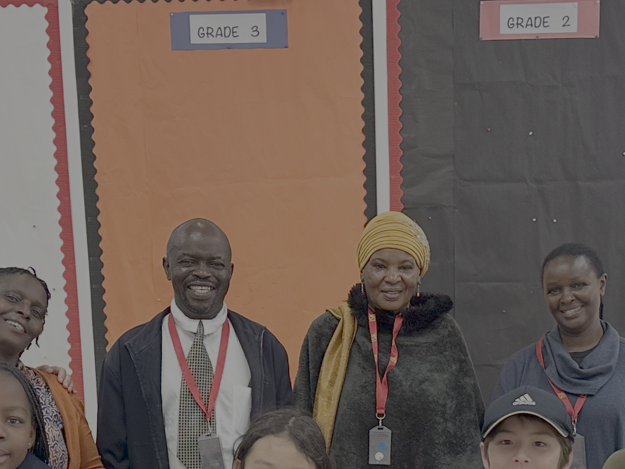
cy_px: 490
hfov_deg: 25.9
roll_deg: +1.1
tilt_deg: -9.1
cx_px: 365
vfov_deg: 19.0
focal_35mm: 75
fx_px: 1354
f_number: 1.78
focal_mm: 6.86
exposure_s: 1/50
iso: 160
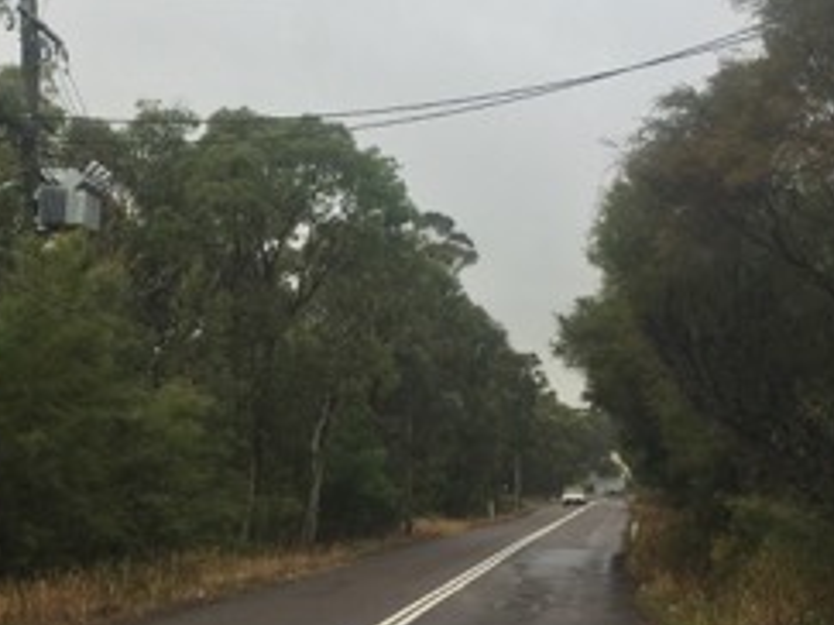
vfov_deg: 23.5
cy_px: 412
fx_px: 1493
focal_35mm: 62
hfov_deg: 31.0
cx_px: 288
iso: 32
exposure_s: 1/439
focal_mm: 4.15
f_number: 2.2
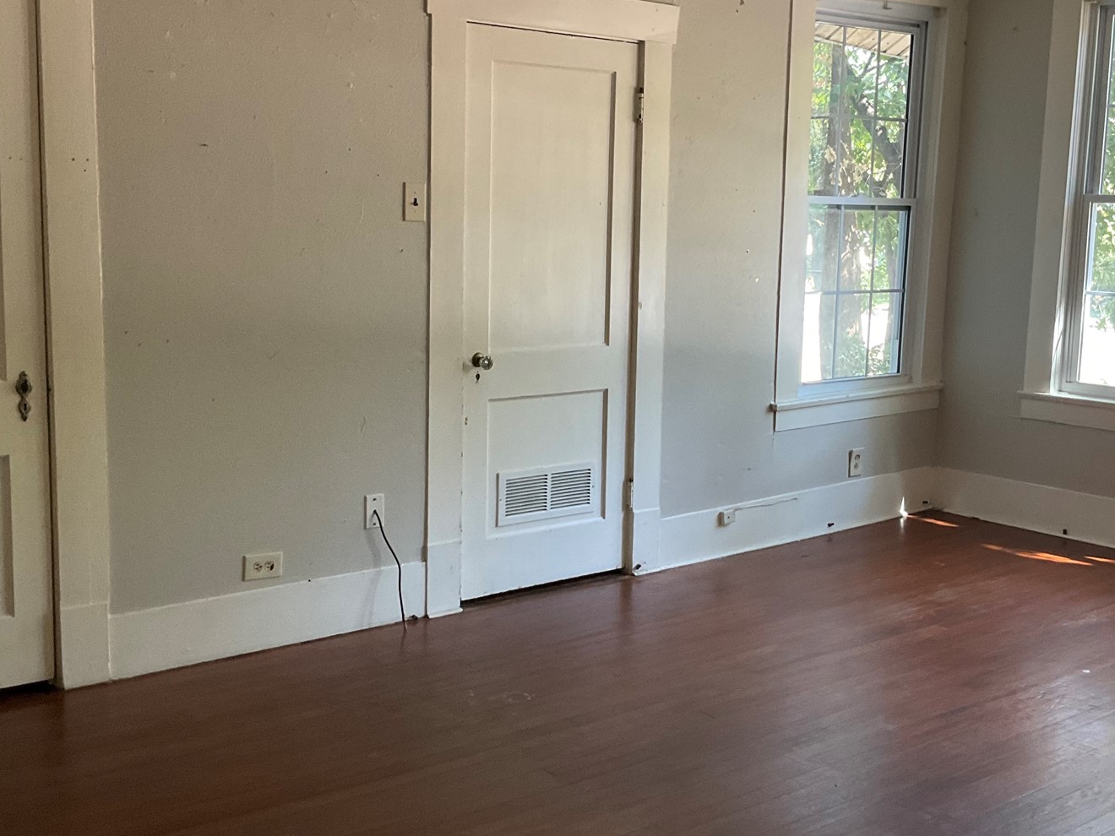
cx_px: 649
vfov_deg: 32.2
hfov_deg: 41.9
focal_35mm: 45
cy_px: 417
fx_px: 1449
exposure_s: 1/60
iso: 125
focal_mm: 3
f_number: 1.8
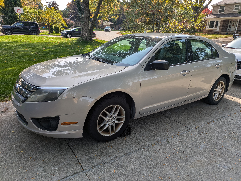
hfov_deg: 69.4
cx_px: 120
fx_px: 174
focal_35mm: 25
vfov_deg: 54.9
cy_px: 90
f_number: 1.89
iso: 38
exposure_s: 1/1030
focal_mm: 5.43
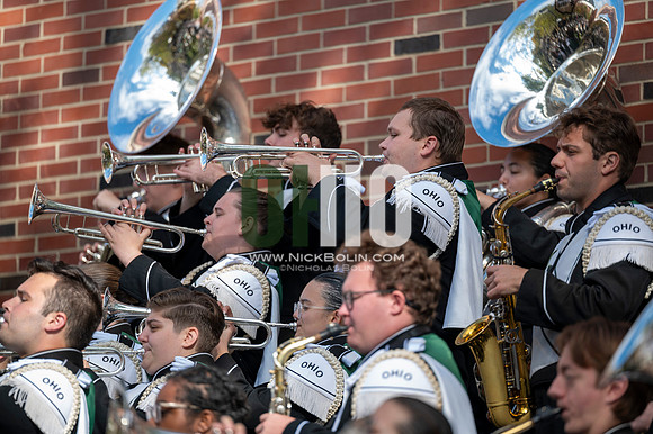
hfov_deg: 10.3
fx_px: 3626
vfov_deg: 6.9
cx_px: 326
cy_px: 217
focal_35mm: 200
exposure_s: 1/500
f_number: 2.8
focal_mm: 200
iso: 64
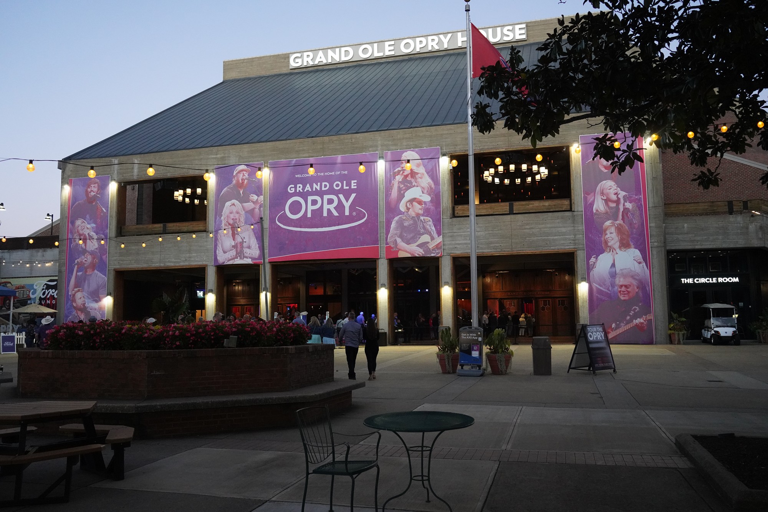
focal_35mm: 31
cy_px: 256
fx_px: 661
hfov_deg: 60.3
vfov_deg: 42.3
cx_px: 384
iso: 6400
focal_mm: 31
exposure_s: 1/80
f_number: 5
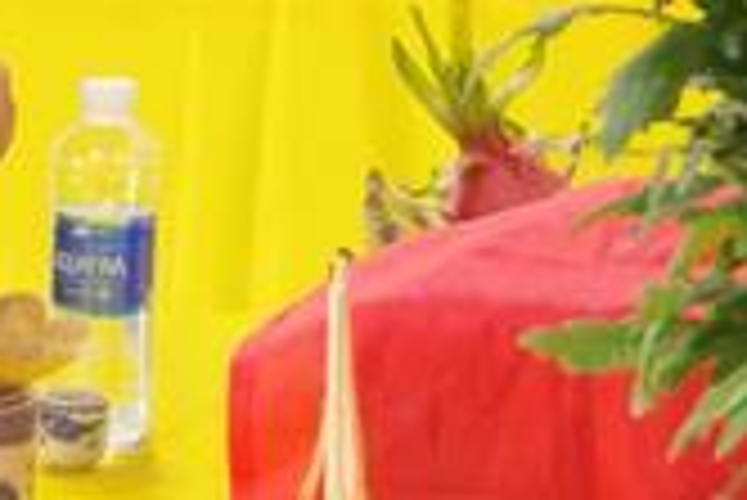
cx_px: -180
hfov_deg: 8.6
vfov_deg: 5.8
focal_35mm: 235
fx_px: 4880
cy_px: -205
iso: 3200
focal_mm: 31
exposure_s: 1/60
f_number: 4.5
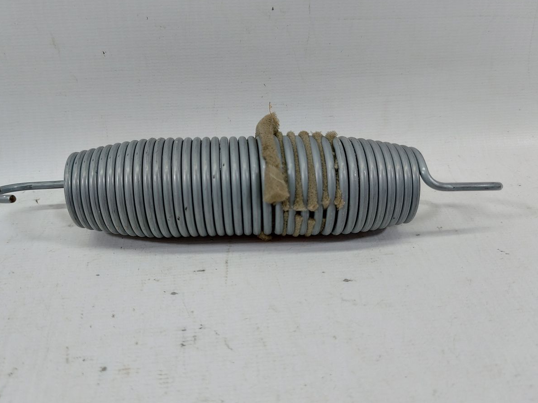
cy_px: 186
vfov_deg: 49.7
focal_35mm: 28
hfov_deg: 63.3
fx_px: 435
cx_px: 245
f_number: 1.8
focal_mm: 5.23
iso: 64
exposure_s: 1/50
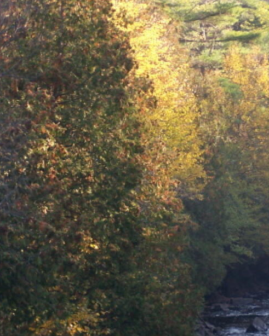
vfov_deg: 7.6
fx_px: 2528
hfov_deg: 6.1
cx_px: 274
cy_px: 227
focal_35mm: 254
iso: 80
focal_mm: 19.4
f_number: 3.2
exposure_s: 1/100
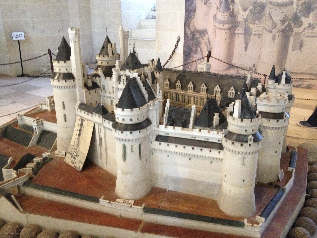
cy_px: 119
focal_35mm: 35
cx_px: 158
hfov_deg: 52.6
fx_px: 321
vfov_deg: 40.7
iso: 500
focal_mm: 4.28
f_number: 2.4
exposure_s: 1/15
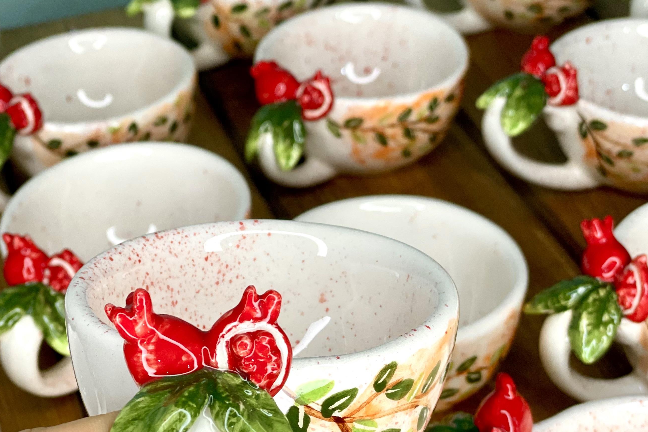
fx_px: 1512
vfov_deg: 16.3
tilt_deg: -33.6
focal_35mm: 84
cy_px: 208
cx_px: 276
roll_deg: +4.0
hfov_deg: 24.2
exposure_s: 1/100
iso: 50
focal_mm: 6
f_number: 2
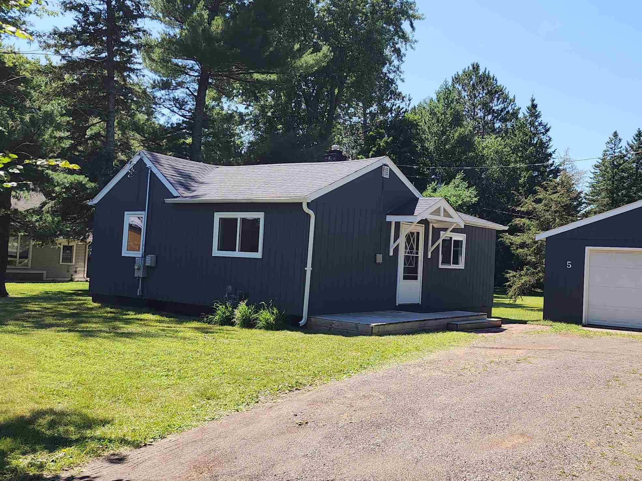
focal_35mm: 36
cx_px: 444
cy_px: 235
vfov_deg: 39.7
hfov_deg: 50.1
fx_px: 668
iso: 12
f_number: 1.8
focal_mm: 6.4
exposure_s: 1/583
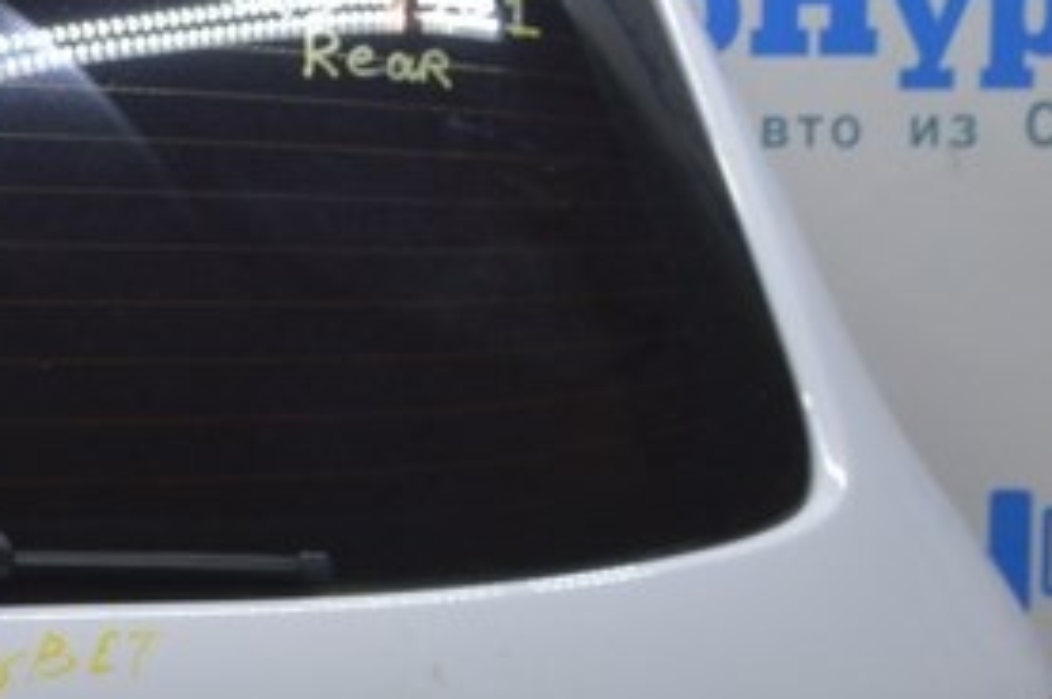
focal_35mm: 122
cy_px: 614
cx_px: -600
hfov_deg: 15.3
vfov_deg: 11.1
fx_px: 3561
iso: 400
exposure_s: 1/30
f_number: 5.6
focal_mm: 22
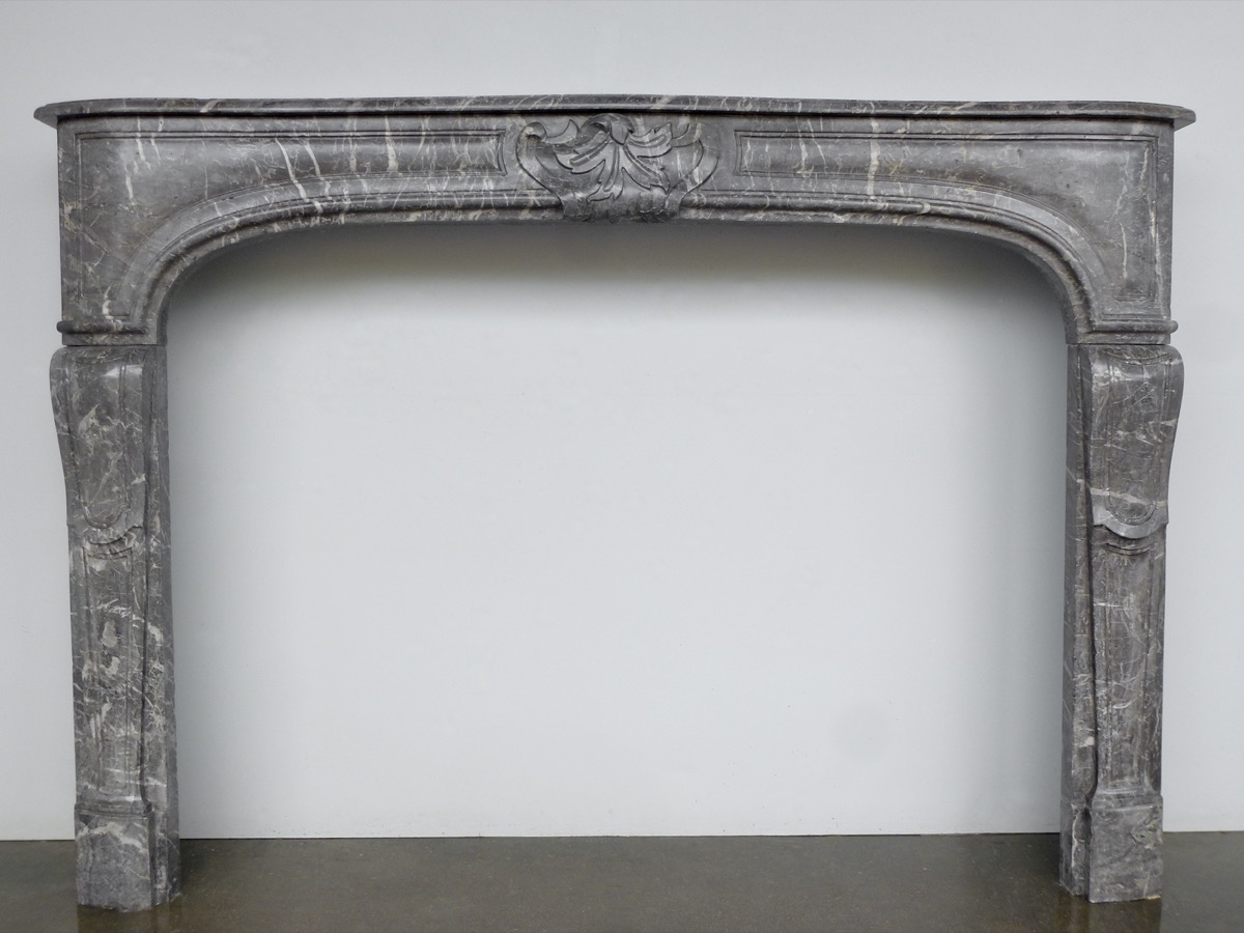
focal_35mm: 30
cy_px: 466
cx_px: 622
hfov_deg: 60.0
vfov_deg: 46.8
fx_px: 1078
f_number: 3.5
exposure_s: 1/80
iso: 100
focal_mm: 5.4
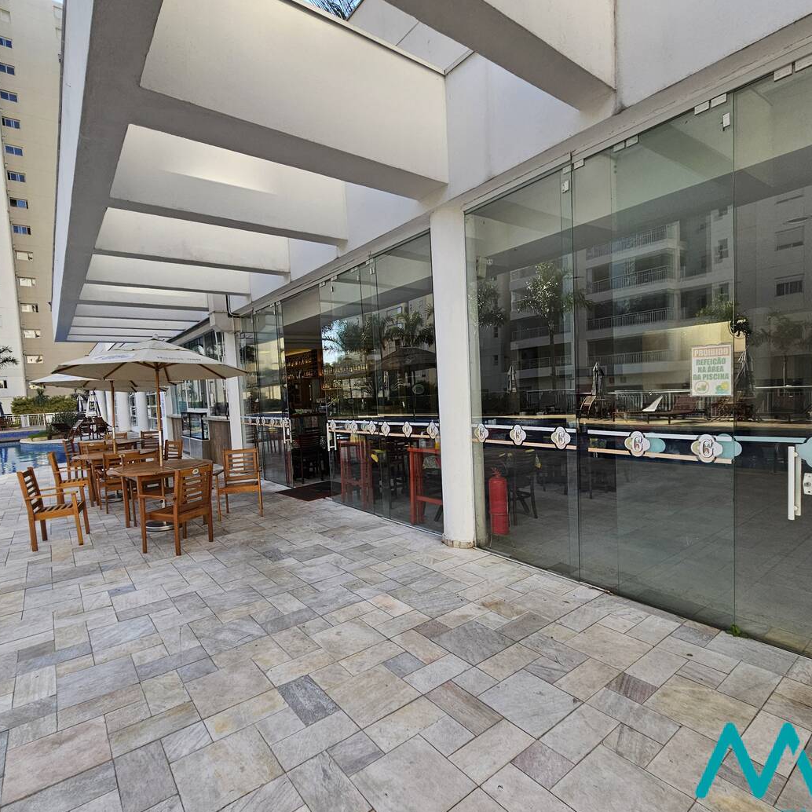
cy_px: 423
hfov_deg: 87.4
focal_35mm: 16
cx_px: 404
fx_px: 425
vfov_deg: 87.4
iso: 50
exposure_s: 1/338
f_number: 2.2
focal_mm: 2.2
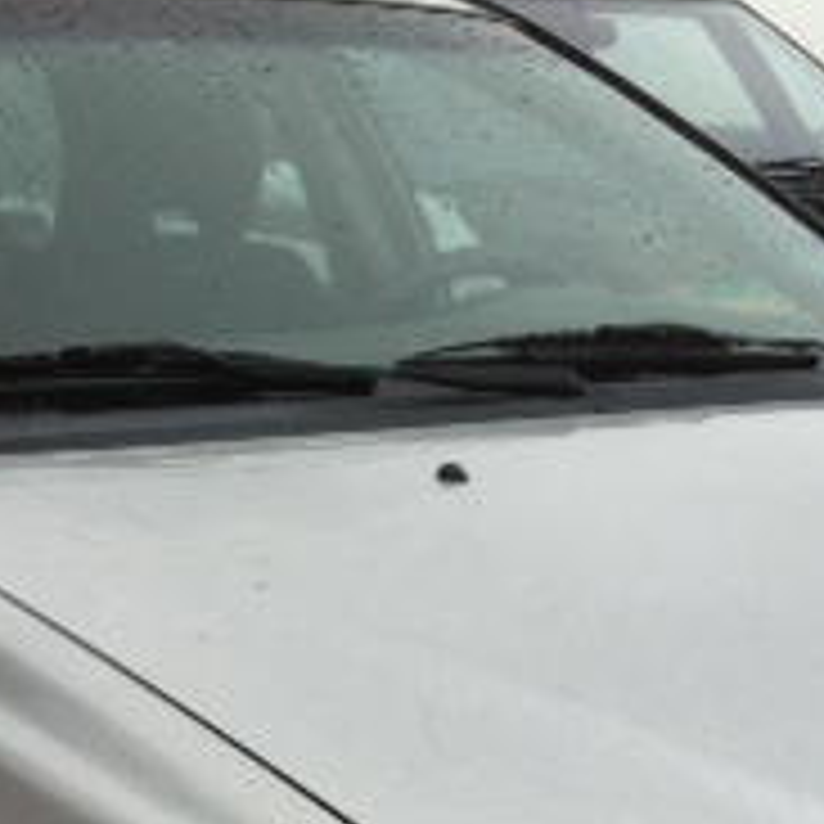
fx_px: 2909
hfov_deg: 16.1
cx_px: 378
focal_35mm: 108
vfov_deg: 15.9
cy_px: 788
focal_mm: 3.85
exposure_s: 1/311
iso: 80
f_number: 2.8
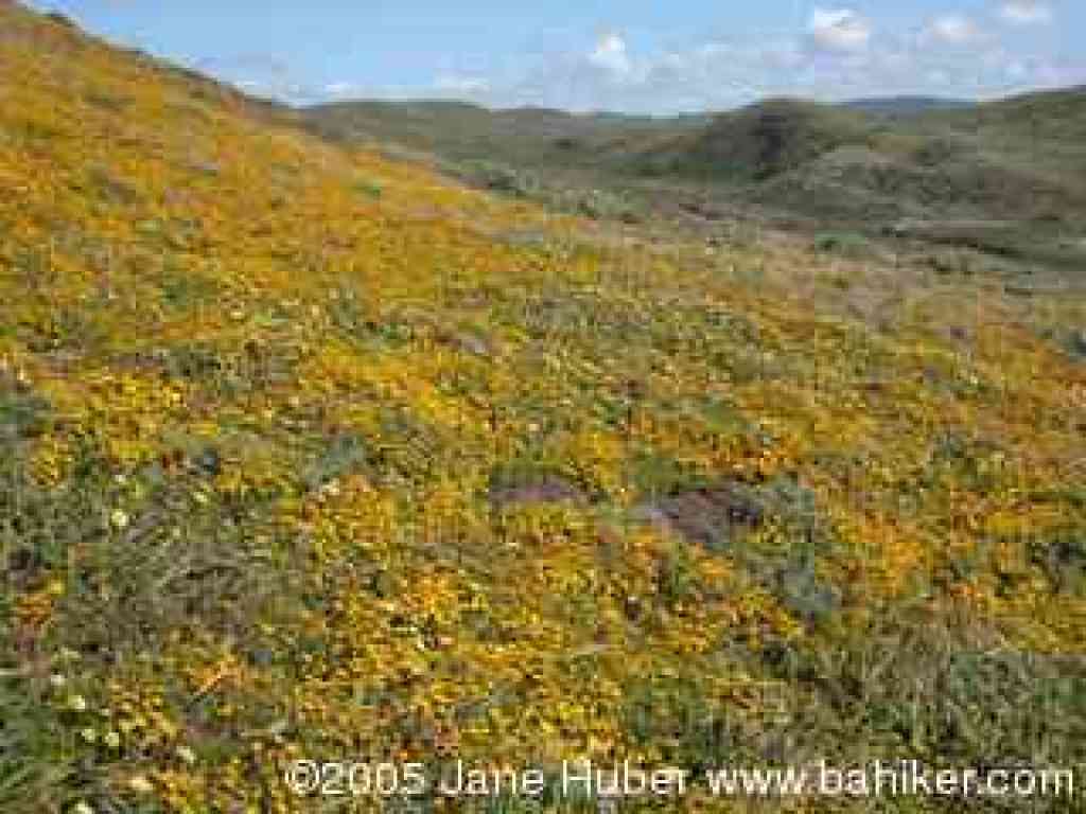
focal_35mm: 34
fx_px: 1067
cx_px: 543
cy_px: 407
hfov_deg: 54.0
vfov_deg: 41.8
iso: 100
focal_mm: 8.9
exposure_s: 1/372
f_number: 6.3
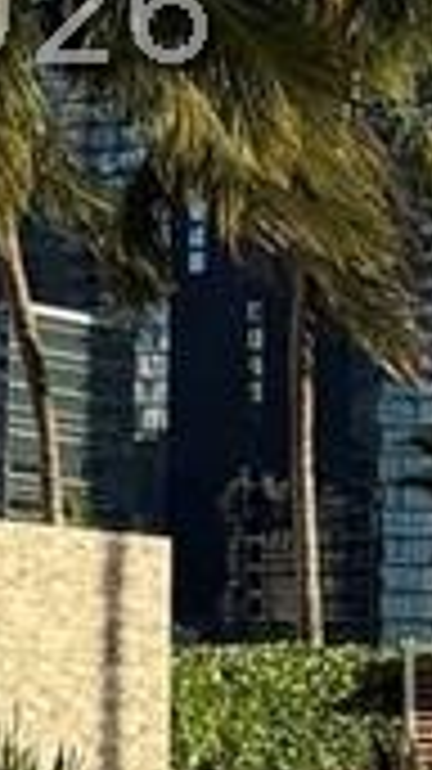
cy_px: 9
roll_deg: -1.4
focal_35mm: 183
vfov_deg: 11.7
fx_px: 3732
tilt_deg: +11.9
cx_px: 18
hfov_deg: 6.6
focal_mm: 6.76
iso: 80
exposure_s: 1/2053
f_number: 1.78
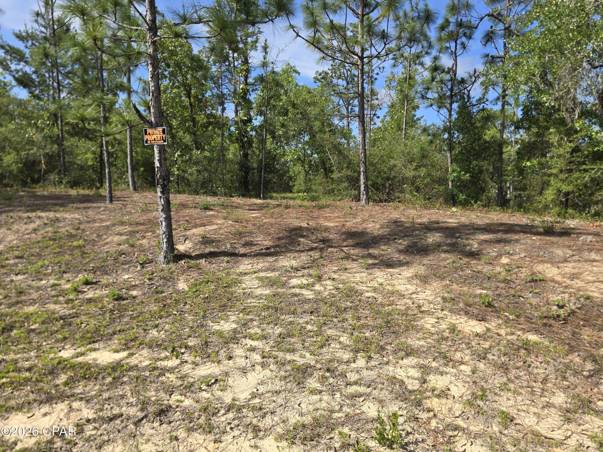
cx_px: 302
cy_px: 226
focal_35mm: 23
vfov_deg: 58.9
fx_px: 401
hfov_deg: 73.9
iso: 12
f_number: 1.7
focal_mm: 6.3
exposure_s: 1/713
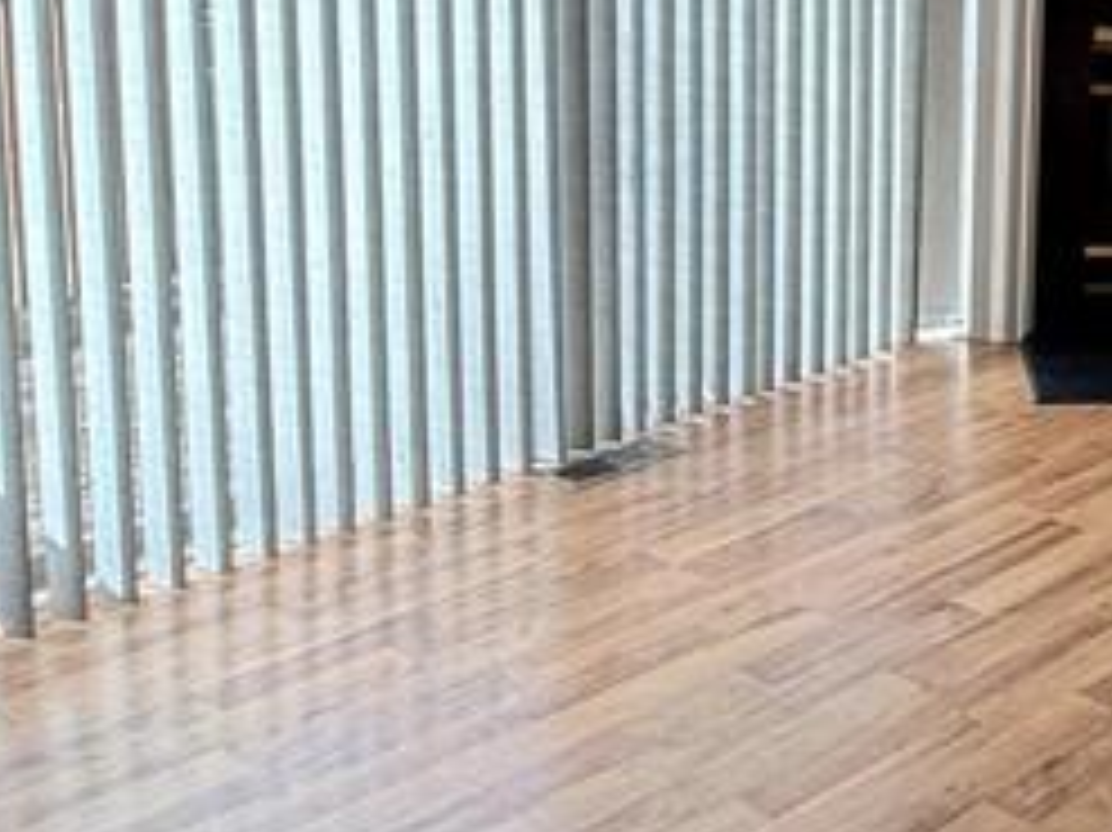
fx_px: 1862
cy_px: -4
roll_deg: -1.9
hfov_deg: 30.4
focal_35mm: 58
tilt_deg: -6.1
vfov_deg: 24.1
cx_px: 1162
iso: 80
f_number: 2.2
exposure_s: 1/120
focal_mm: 2.22
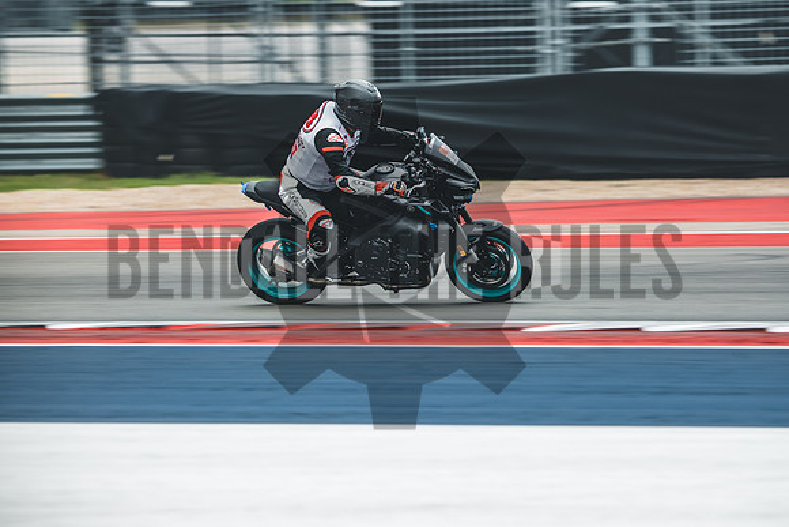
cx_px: 394
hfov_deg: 6.9
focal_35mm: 300
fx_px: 6576
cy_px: 264
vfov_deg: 4.6
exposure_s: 1/250
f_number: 3.6
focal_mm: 200
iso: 160
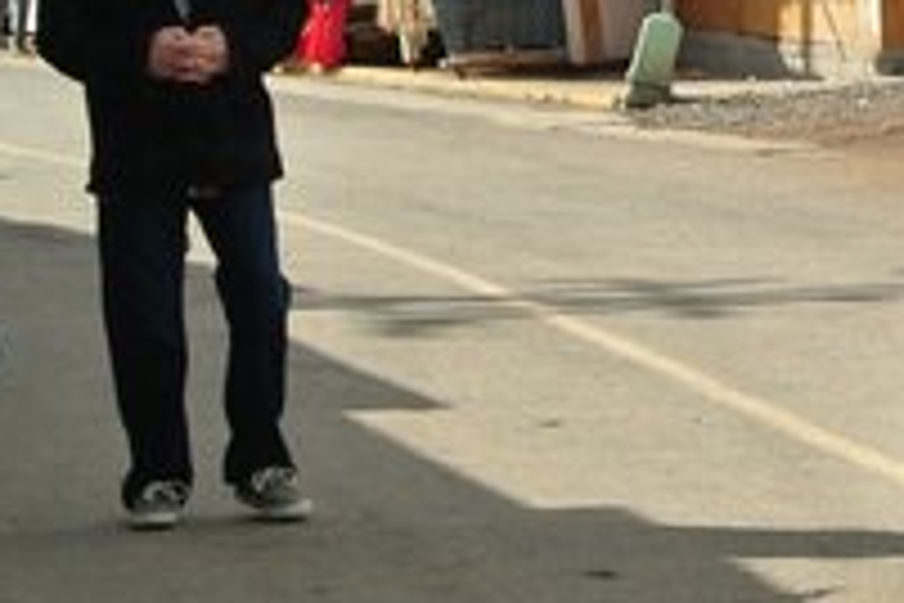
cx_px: 1133
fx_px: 6478
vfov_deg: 5.3
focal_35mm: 258
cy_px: 22
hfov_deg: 7.9
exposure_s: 1/400
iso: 100
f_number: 5.6
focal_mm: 30
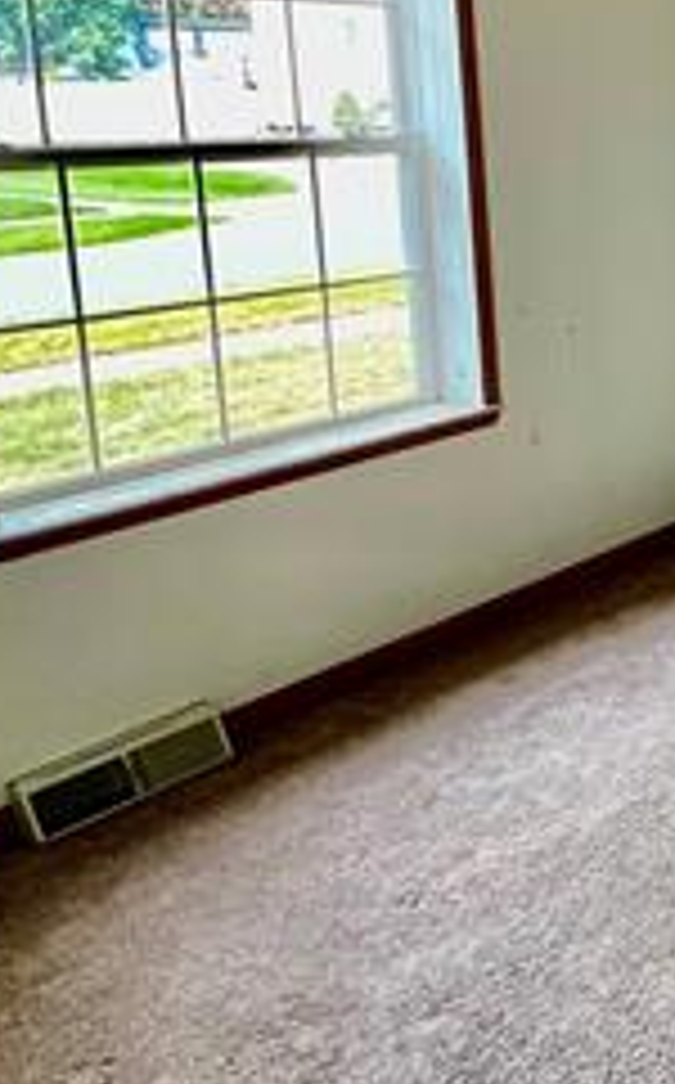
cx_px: 1012
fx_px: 1299
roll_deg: +1.5
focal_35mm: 44
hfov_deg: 23.4
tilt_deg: -10.7
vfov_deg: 44.7
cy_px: 373
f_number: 1.8
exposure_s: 1/99
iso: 160
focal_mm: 1.57
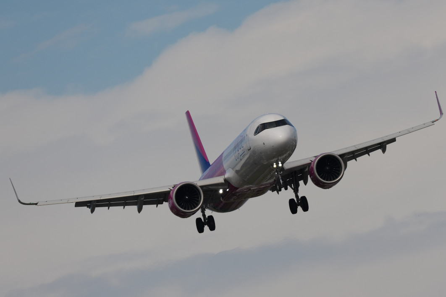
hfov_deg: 2.3
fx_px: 11149
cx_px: 223
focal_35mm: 900
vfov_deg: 1.5
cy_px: 148
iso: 400
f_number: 8
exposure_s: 1/2500
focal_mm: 600
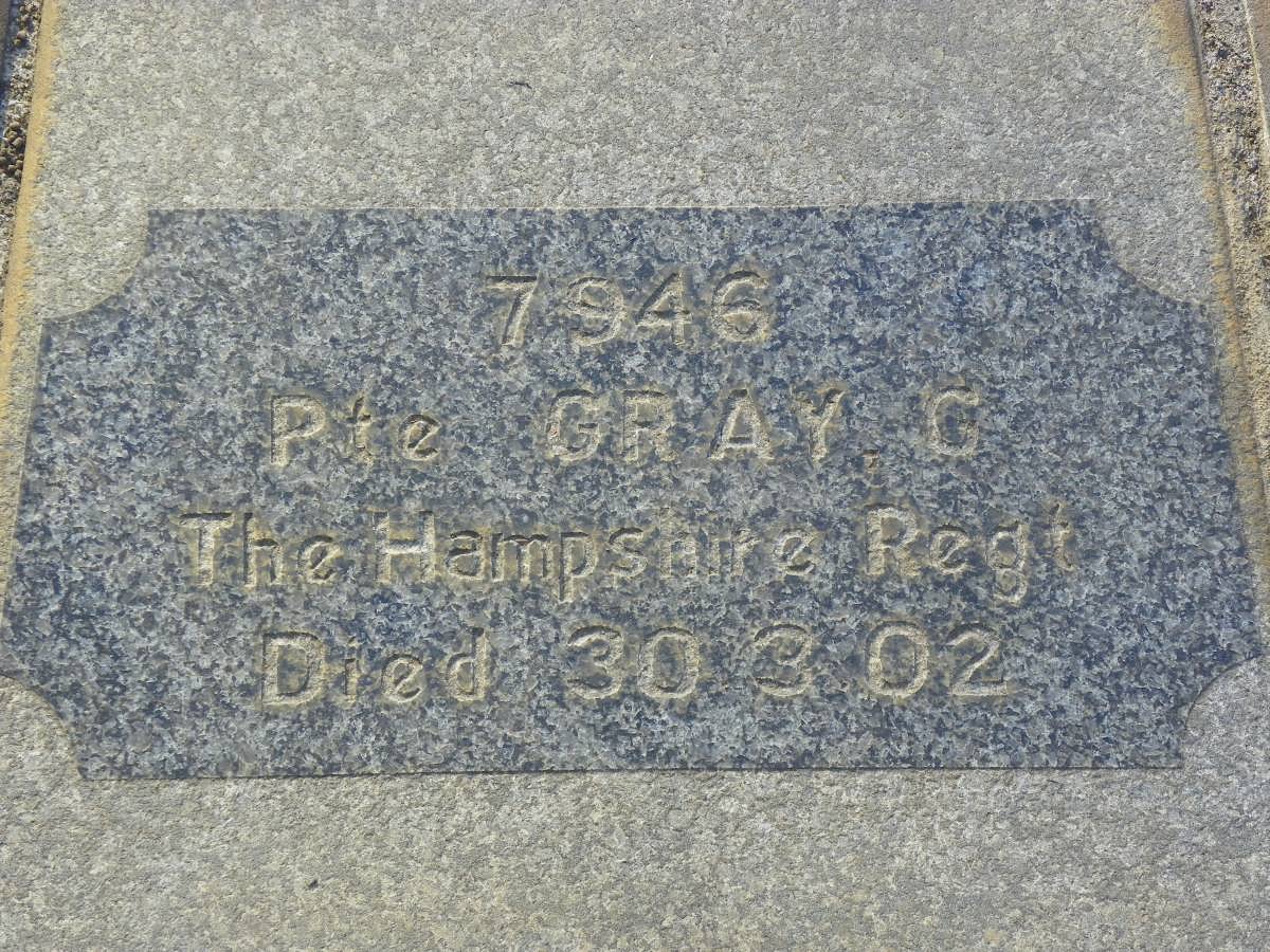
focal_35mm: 103
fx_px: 3779
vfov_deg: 14.4
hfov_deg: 19.1
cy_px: 476
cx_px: 635
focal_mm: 18.3
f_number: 4
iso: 64
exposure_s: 1/100
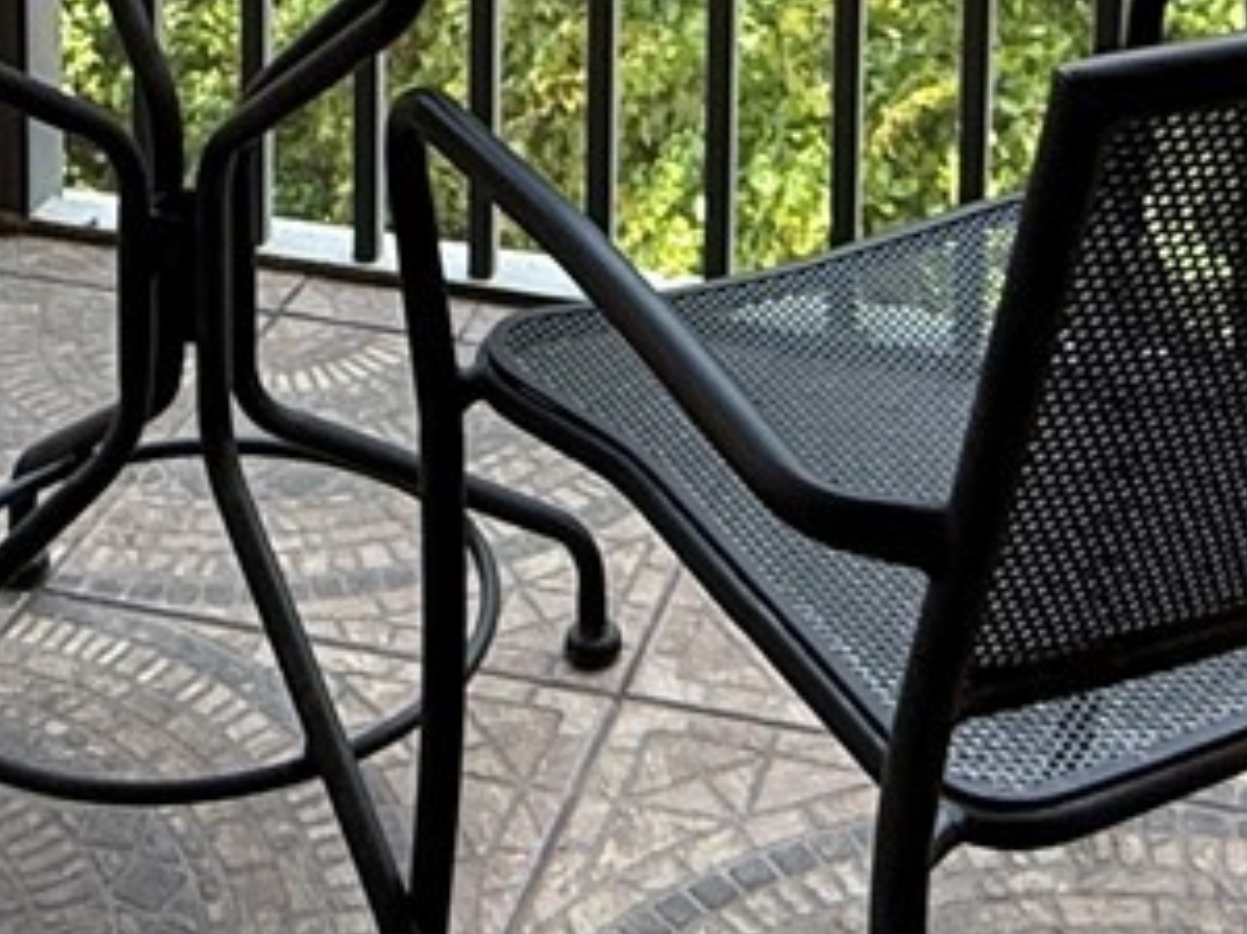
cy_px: -663
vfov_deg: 16.8
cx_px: 630
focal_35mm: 75
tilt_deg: -6.5
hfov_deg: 26.0
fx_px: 2701
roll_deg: -0.7
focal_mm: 2.22
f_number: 2.2
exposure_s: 1/100
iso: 100
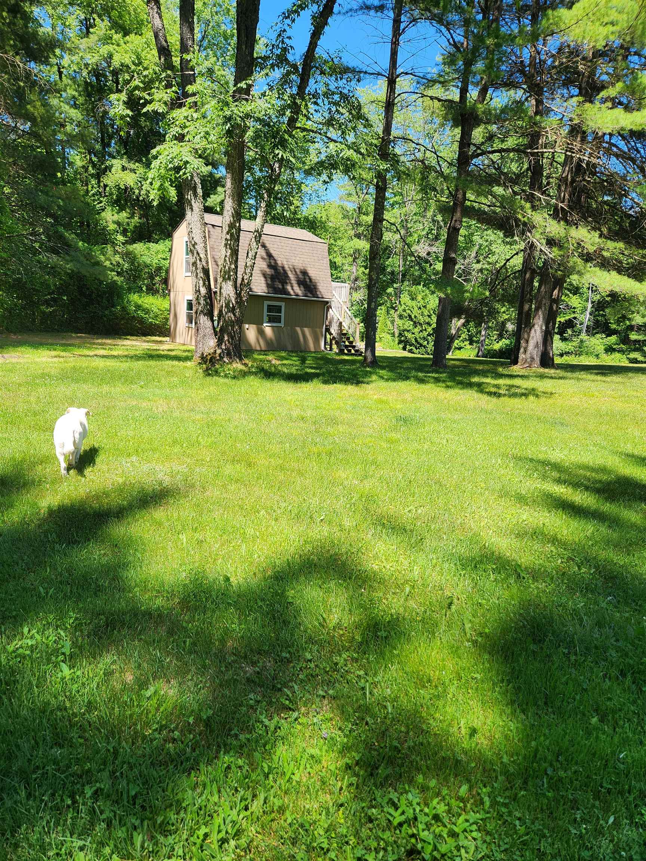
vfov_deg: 73.9
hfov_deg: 58.9
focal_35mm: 23
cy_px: 430
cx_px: 323
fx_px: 572
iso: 20
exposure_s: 1/523
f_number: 1.8
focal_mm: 5.4
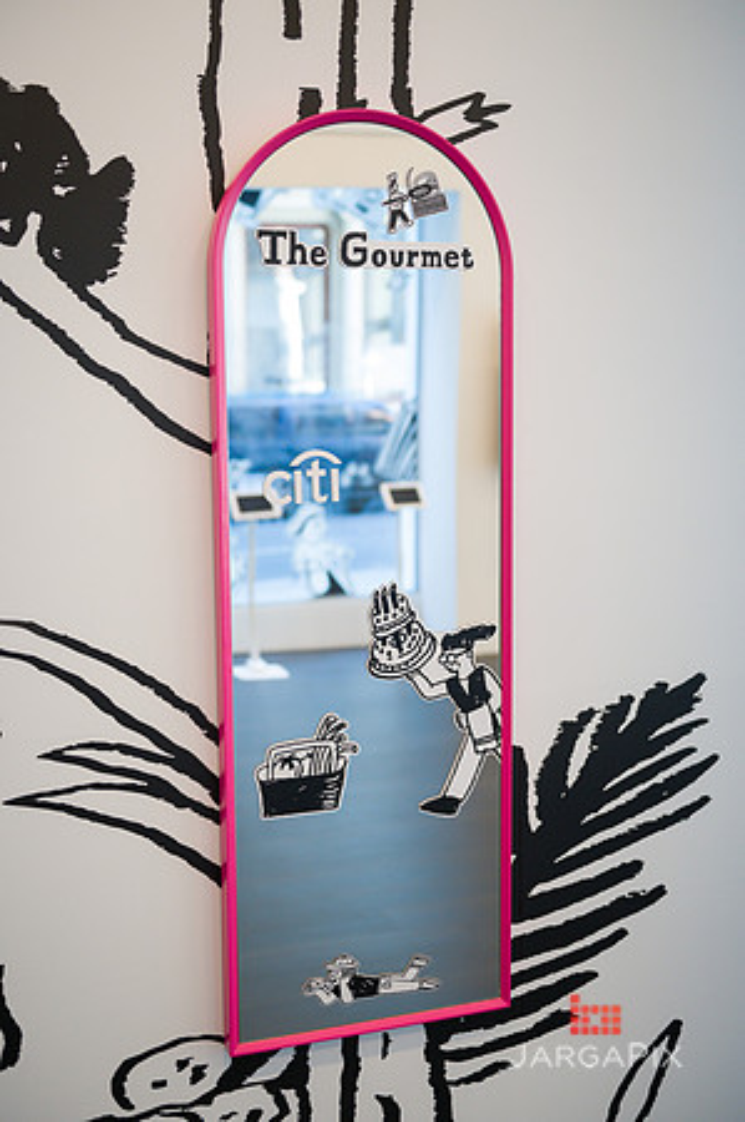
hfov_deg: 33.3
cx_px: 372
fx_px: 1244
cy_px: 561
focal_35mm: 40
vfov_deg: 48.5
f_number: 3.5
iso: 1600
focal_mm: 40
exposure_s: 1/320
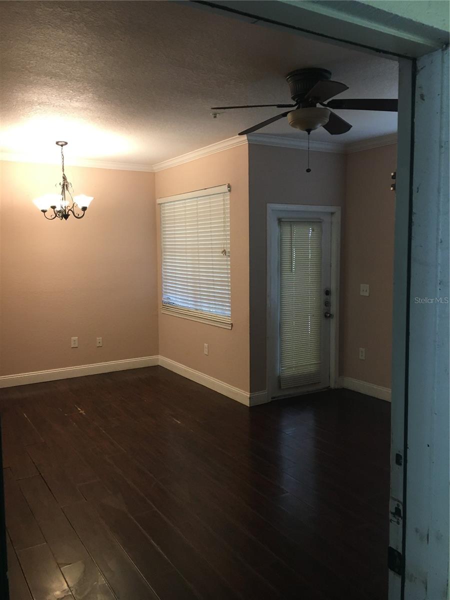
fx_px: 503
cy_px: 300
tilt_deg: -5.9
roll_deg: +1.0
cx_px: 225
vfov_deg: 61.7
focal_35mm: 29
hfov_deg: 48.2
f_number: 2.2
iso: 100
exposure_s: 1/30
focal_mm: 4.15
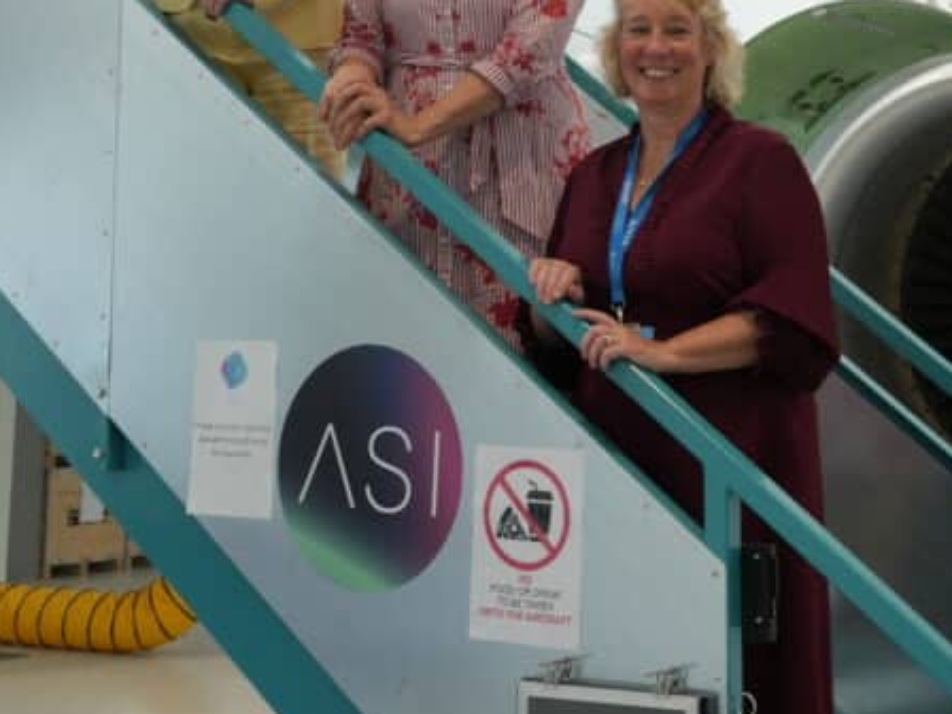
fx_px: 2118
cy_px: 78
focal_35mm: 77
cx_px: 606
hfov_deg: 25.2
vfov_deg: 18.8
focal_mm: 35
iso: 640
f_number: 10
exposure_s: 1/40
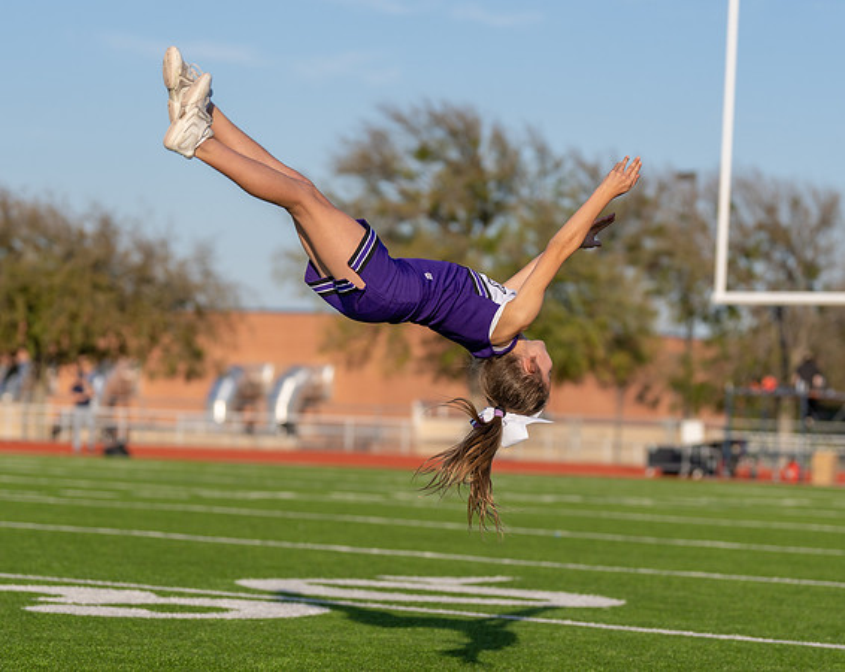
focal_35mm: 140
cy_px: 415
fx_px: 3484
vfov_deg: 11.0
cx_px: 427
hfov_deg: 13.8
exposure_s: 1/2000
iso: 100
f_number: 2.8
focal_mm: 93
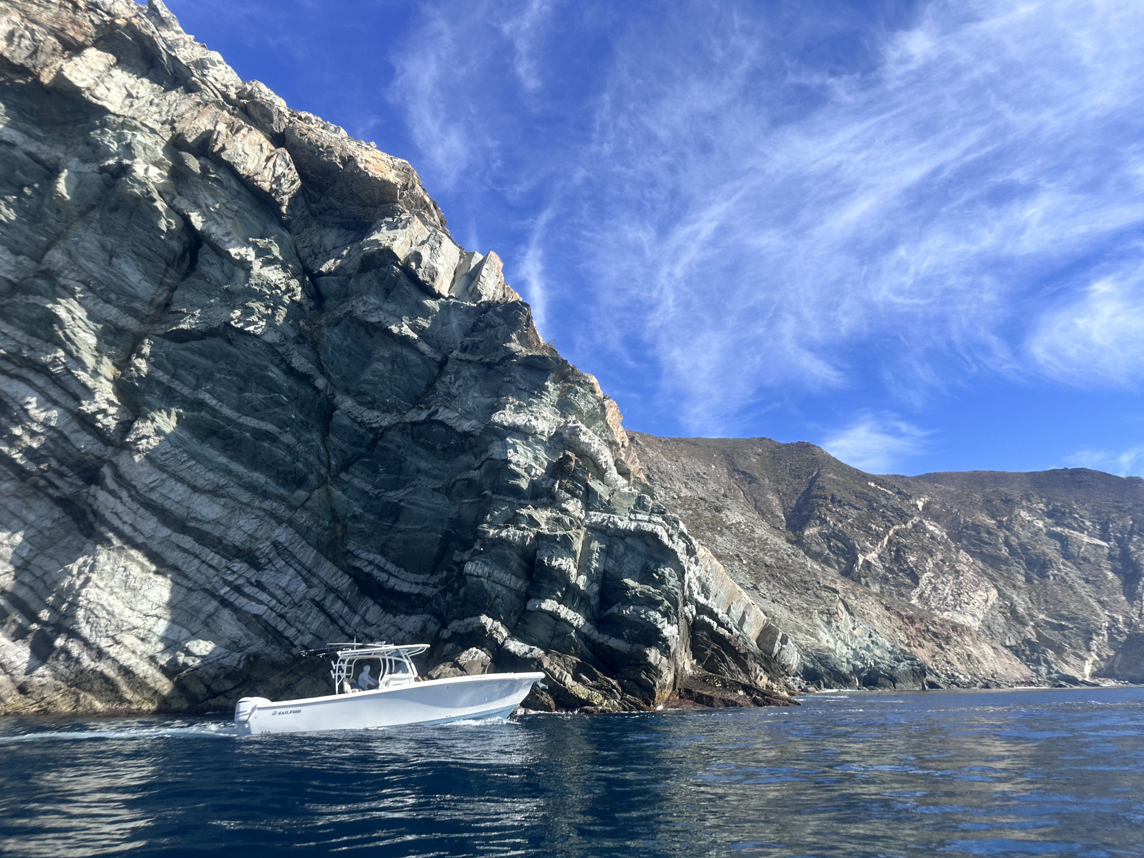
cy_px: 429
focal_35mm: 24
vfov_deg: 56.8
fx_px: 793
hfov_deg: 71.6
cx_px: 572
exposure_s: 1/3717
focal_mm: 6.86
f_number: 1.78
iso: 80
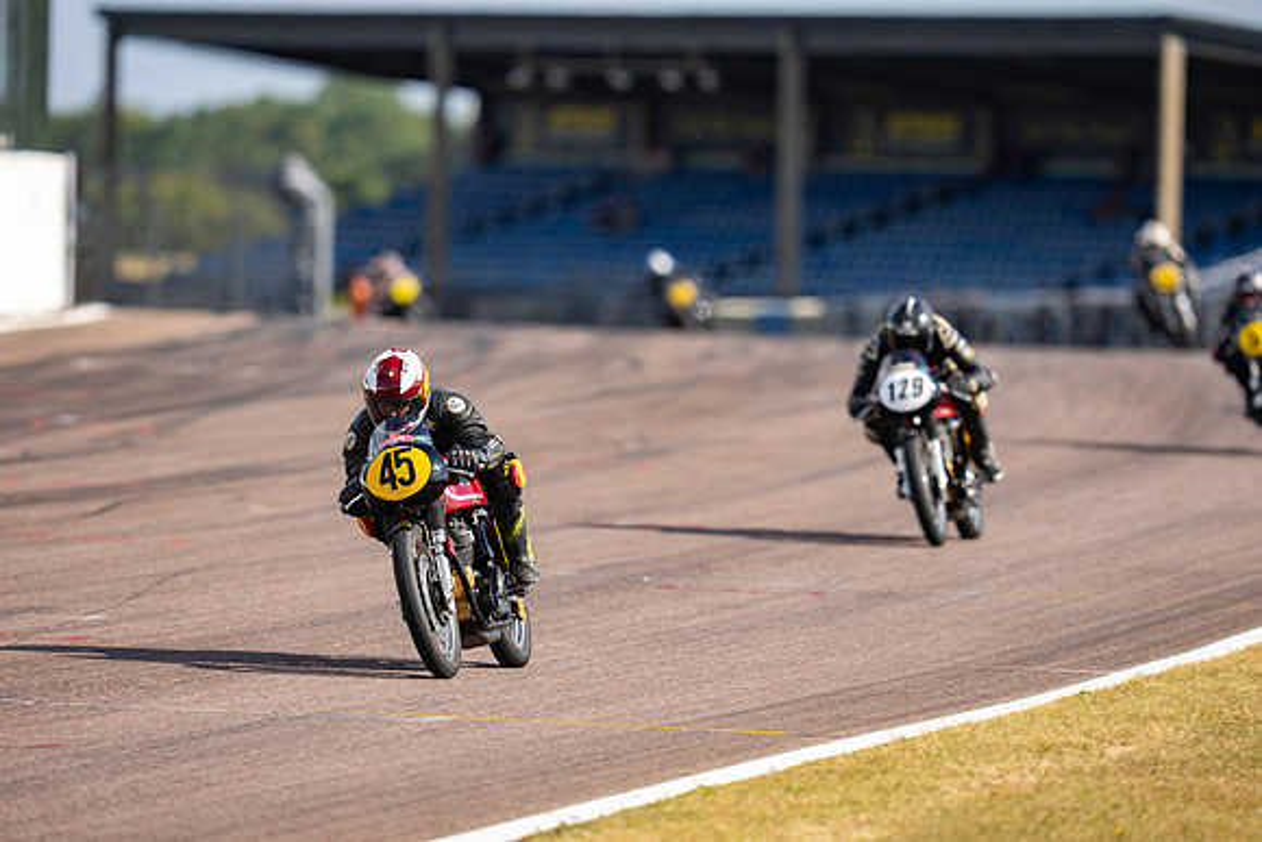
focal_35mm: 400
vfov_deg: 3.4
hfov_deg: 5.2
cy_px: 421
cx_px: 631
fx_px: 14025
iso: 50
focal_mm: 400
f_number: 3.2
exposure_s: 1/500
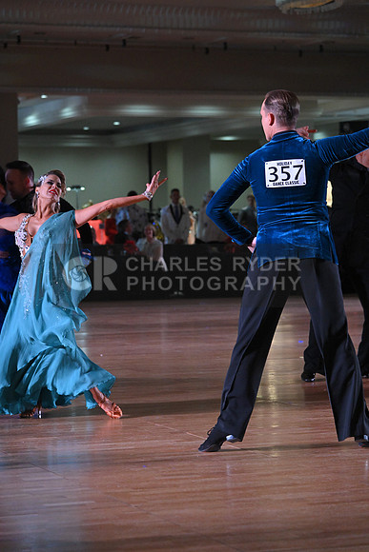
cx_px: 184
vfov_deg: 18.6
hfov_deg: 12.5
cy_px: 276
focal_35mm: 110
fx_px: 1690
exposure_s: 1/400
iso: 4000
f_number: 5.6
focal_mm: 110
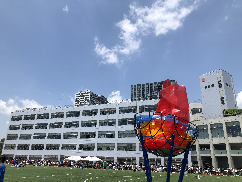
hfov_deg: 63.4
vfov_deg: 49.7
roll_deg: -2.0
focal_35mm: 28
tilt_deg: +20.9
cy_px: 91
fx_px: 196
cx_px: 121
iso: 20
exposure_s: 1/2558
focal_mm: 3.99
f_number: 1.8
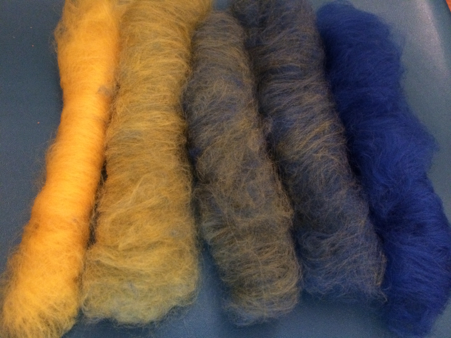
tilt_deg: -71.8
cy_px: 169
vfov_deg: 48.2
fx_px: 378
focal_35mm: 29
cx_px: 226
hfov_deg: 61.7
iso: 400
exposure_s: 1/15
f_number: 2.2
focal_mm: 4.15
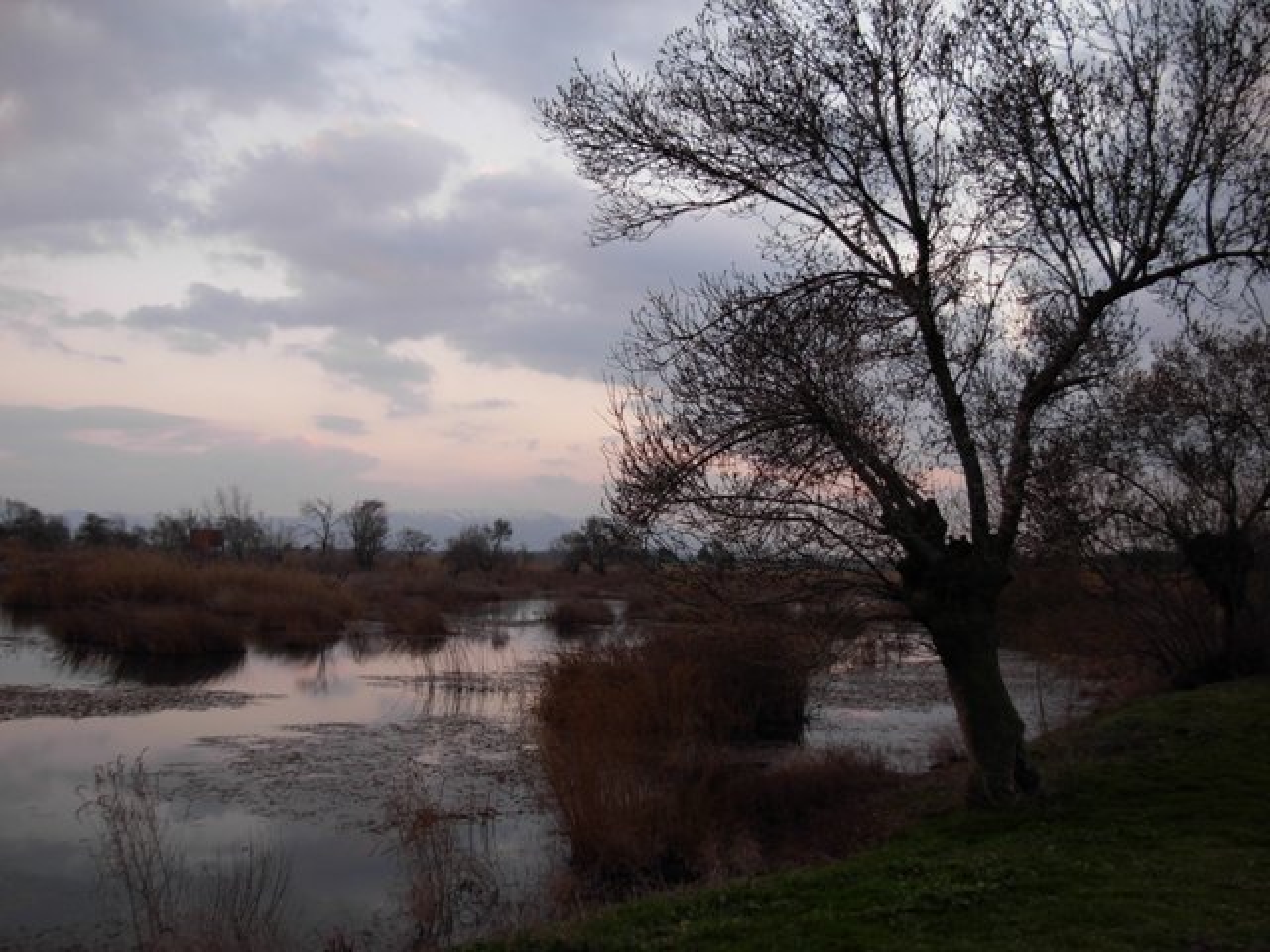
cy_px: 476
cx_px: 635
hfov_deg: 49.0
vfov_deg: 37.7
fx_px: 1394
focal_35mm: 38
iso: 79
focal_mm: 6.3
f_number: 2.9
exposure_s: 1/67.8
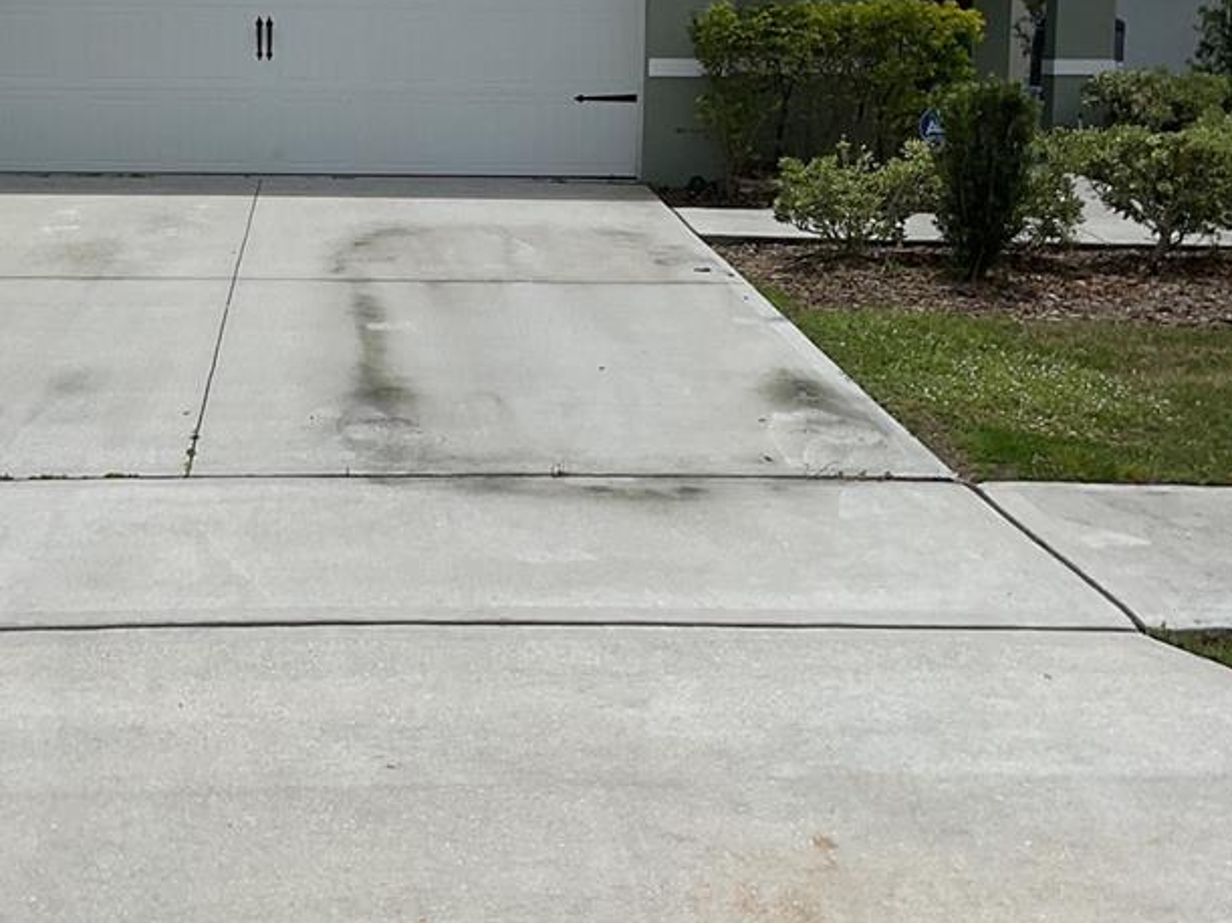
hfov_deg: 33.6
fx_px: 2028
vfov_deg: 25.3
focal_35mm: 57
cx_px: 456
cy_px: 222
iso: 16
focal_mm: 3
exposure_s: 1/3788
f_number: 1.8
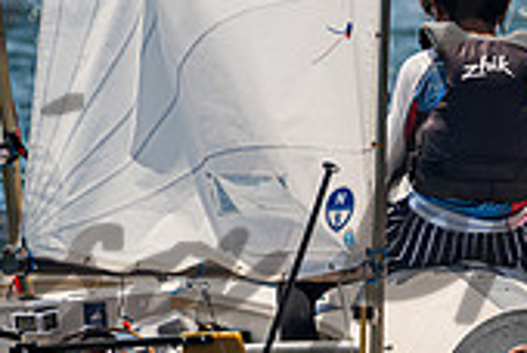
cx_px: 570
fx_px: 14474
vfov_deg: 1.4
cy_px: 221
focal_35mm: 987
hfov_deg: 2.1
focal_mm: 290
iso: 250
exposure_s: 1/1600
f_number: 8
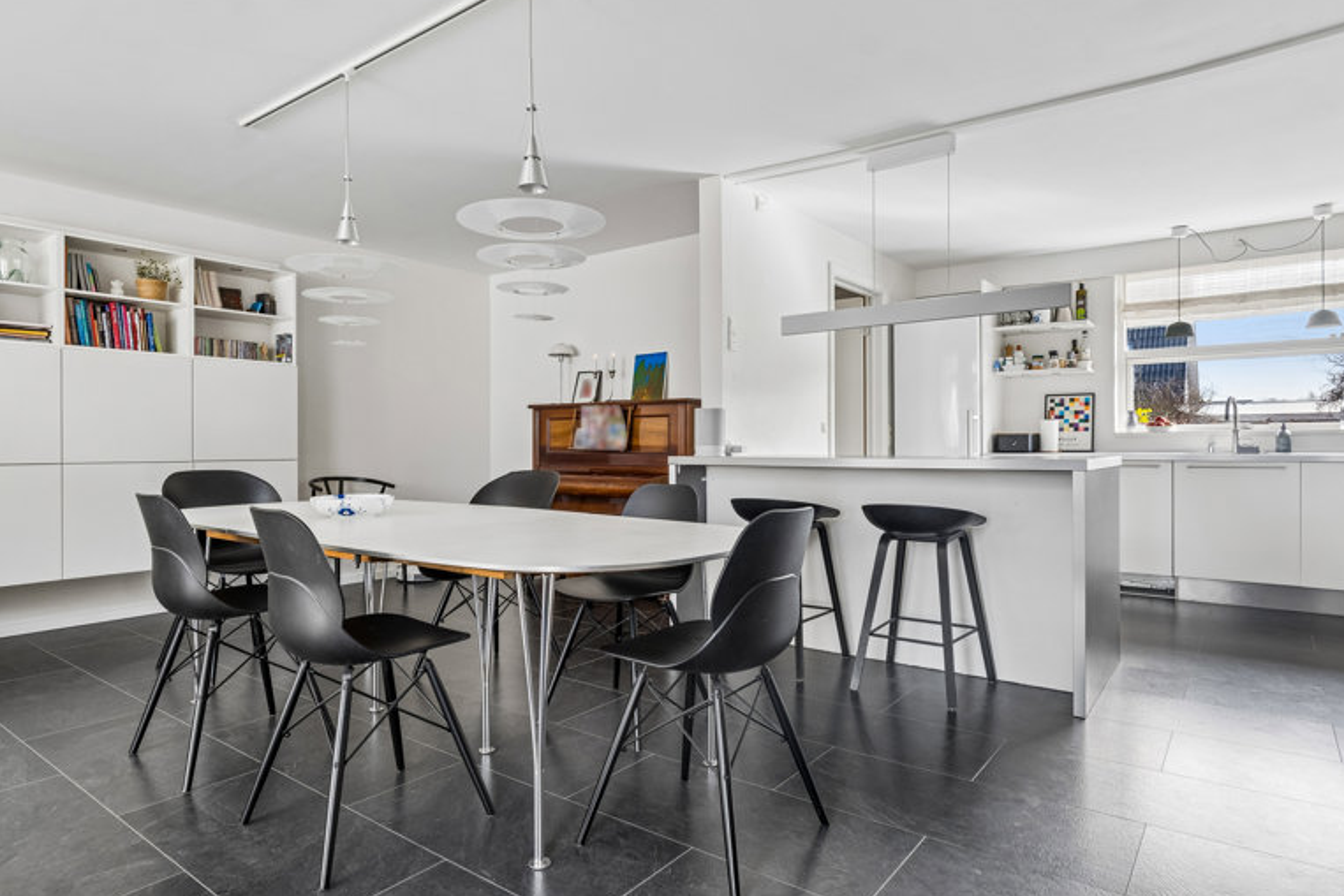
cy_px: 443
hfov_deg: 78.5
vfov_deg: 57.2
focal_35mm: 22
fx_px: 821
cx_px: 648
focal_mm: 14
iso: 200
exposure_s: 1/8
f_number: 8
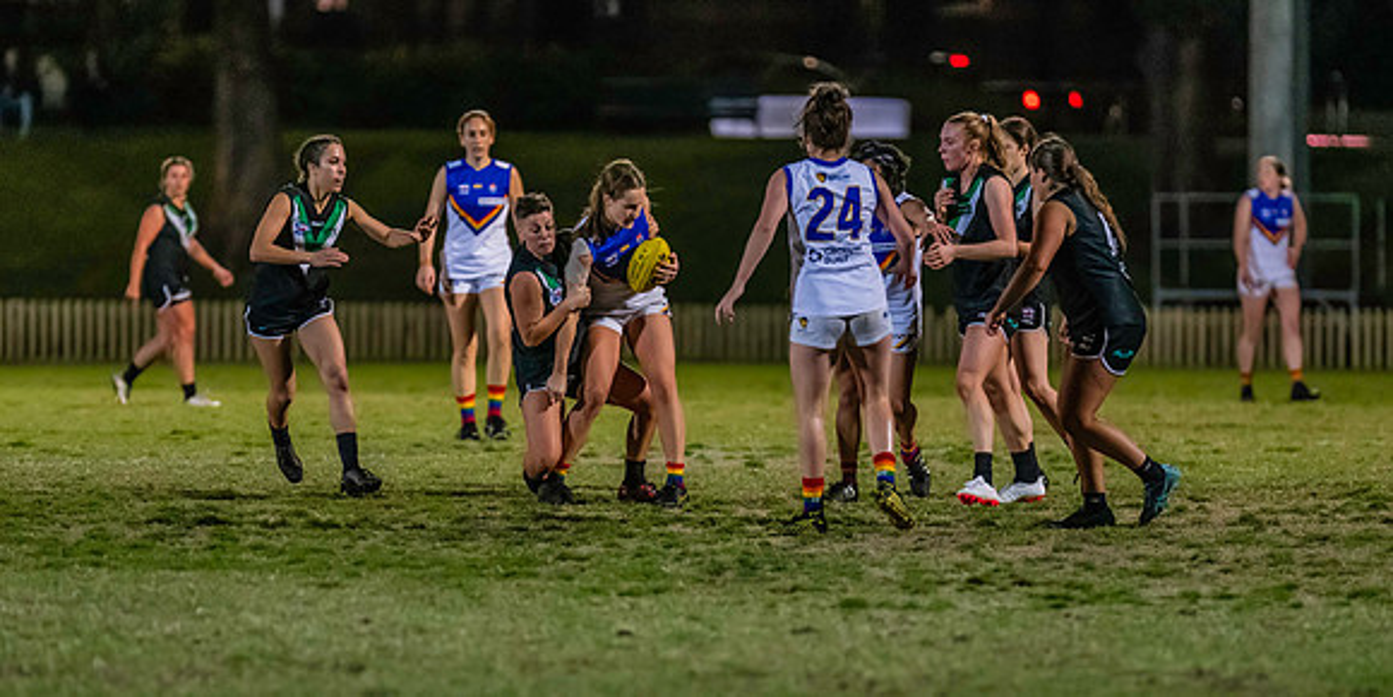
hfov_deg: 6.7
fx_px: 11856
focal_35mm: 329
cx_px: 727
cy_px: 461
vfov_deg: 3.4
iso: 10000
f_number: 2.8
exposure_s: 1/1000
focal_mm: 240
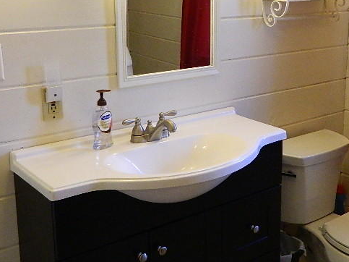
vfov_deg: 27.4
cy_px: 89
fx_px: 534
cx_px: 227
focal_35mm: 53
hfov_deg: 35.9
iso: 400
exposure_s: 1/50
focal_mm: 4.5
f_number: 3.1
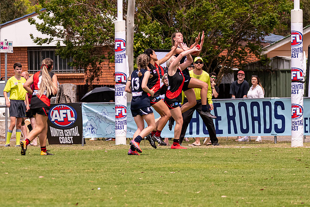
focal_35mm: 389
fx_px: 3354
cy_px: 68
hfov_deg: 5.3
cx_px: 81
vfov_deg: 3.5
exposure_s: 1/4000
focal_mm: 150
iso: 800
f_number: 6.3
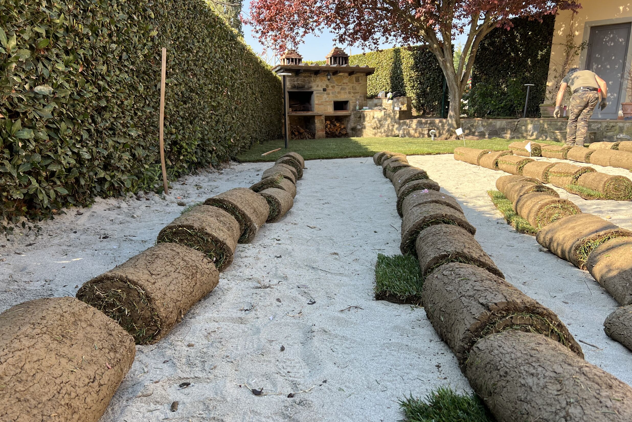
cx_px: 315
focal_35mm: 28
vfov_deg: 46.3
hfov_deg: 65.5
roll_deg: -0.9
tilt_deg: -15.2
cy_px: 239
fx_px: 492
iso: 50
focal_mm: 5.7
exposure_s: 1/555
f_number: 1.5
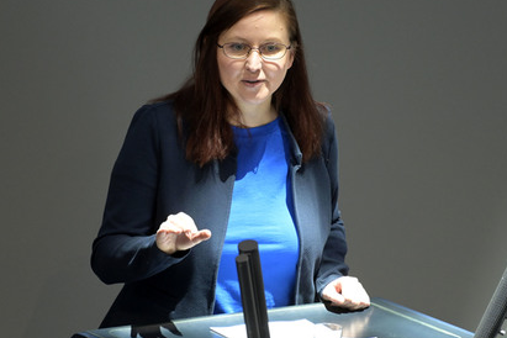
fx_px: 7717
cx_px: 267
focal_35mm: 548
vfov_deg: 2.5
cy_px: 157
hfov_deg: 3.8
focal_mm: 500
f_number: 5.6
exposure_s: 1/500
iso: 8000
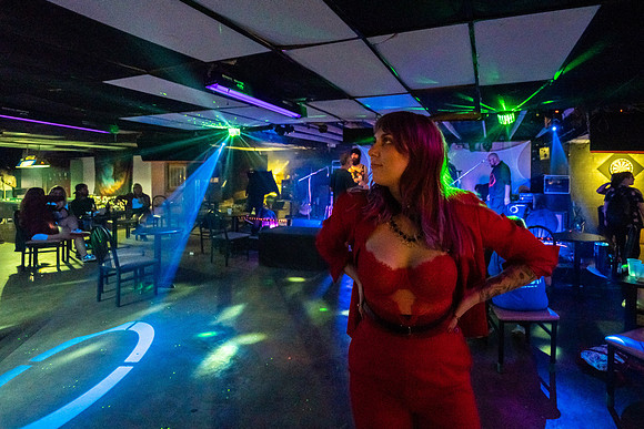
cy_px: 179
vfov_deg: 68.1
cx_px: 384
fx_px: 315
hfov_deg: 90.1
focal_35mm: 18
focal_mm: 14.6
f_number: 2.8
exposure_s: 1/250
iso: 3200
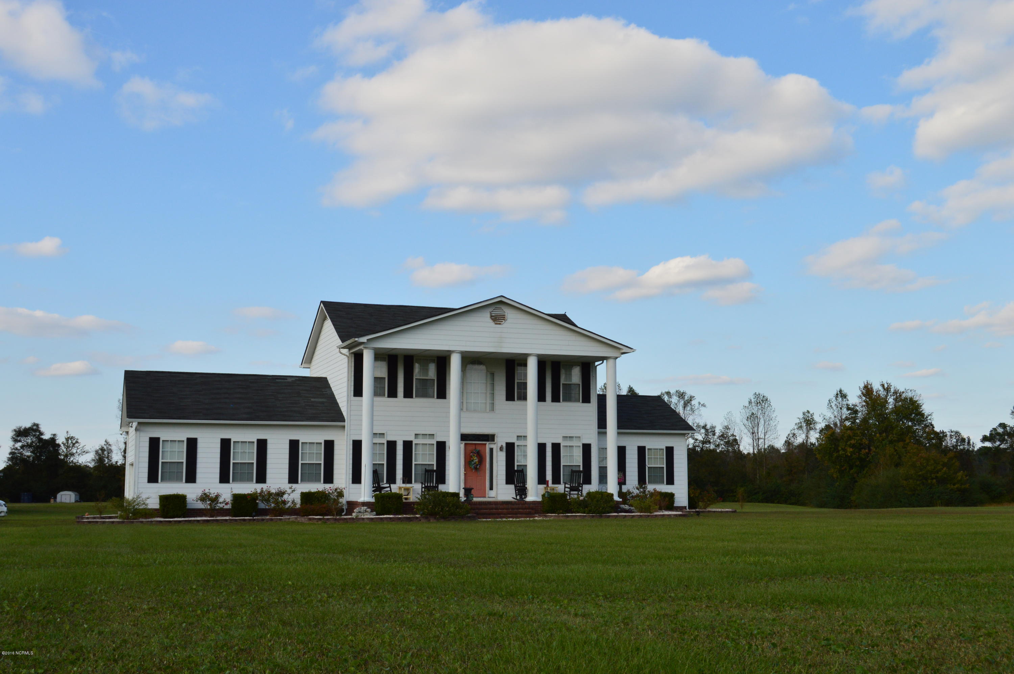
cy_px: 337
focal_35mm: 42
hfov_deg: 46.4
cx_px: 507
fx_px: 1182
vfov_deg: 31.8
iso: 400
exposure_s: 1/500
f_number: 11
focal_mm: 28
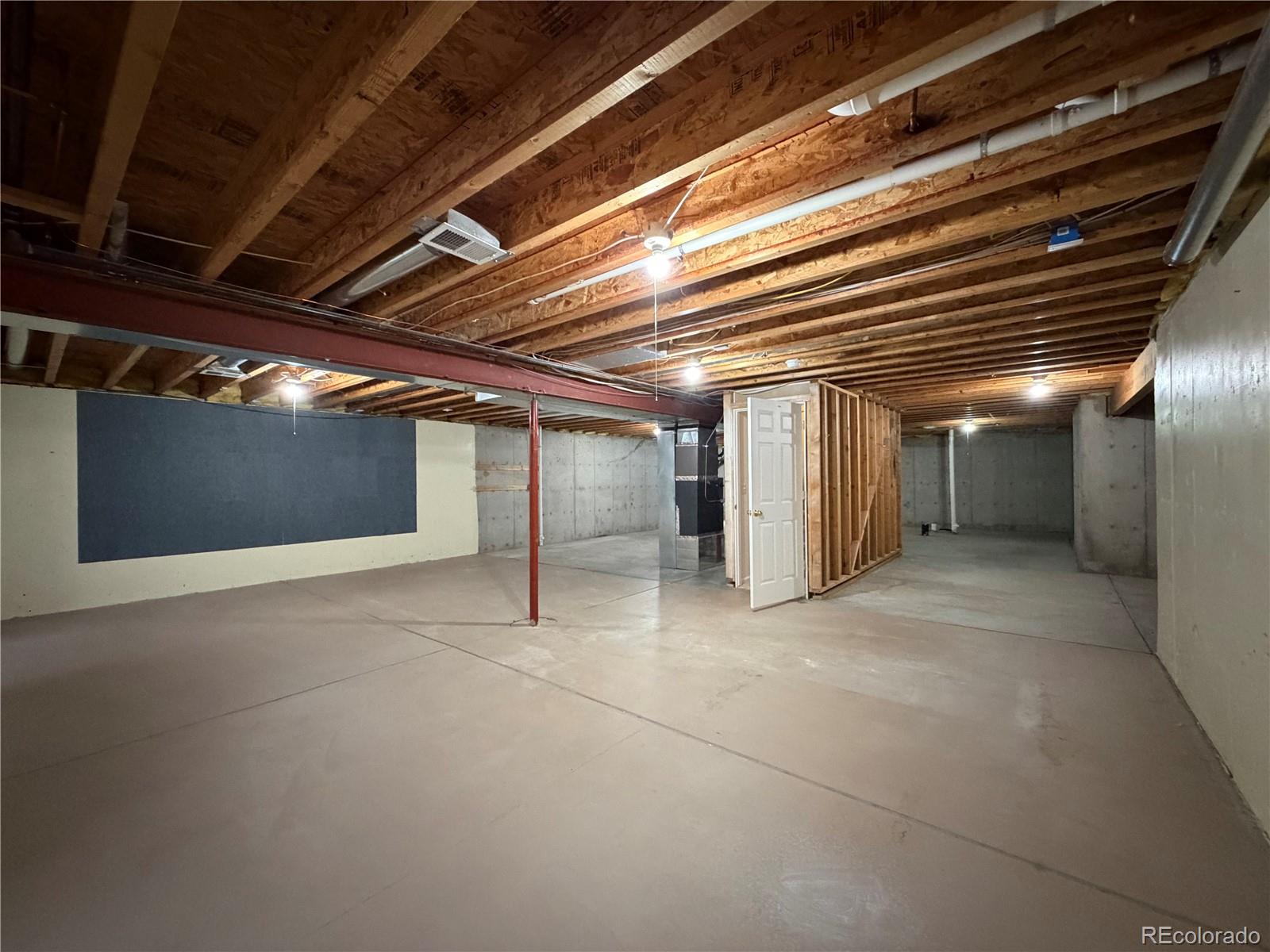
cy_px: 476
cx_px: 635
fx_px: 514
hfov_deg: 102.1
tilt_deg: -0.4
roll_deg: +1.0
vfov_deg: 85.7
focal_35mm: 14
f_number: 2.2
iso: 1250
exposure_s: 1/40
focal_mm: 2.22
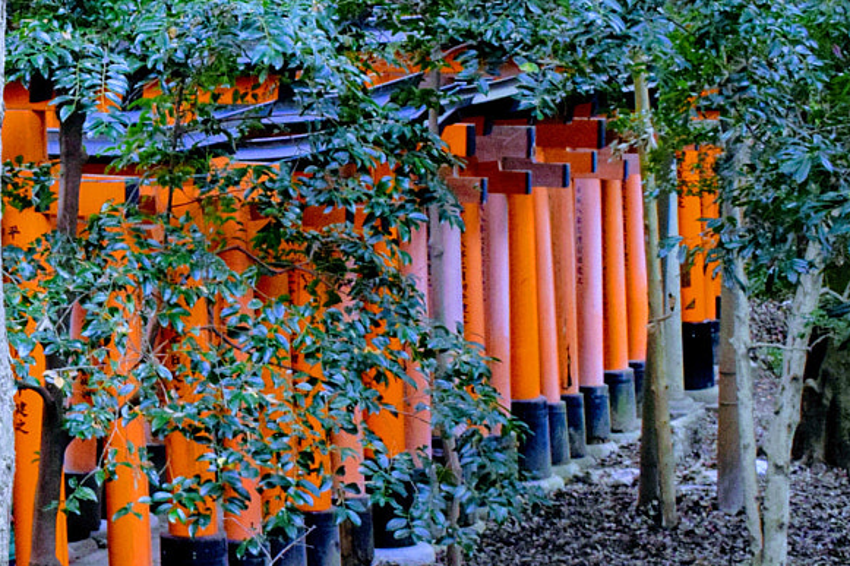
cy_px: 322
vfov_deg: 11.0
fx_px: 2927
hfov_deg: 15.7
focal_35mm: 124
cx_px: -247
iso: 2200
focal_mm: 30
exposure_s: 1/60
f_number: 4.2
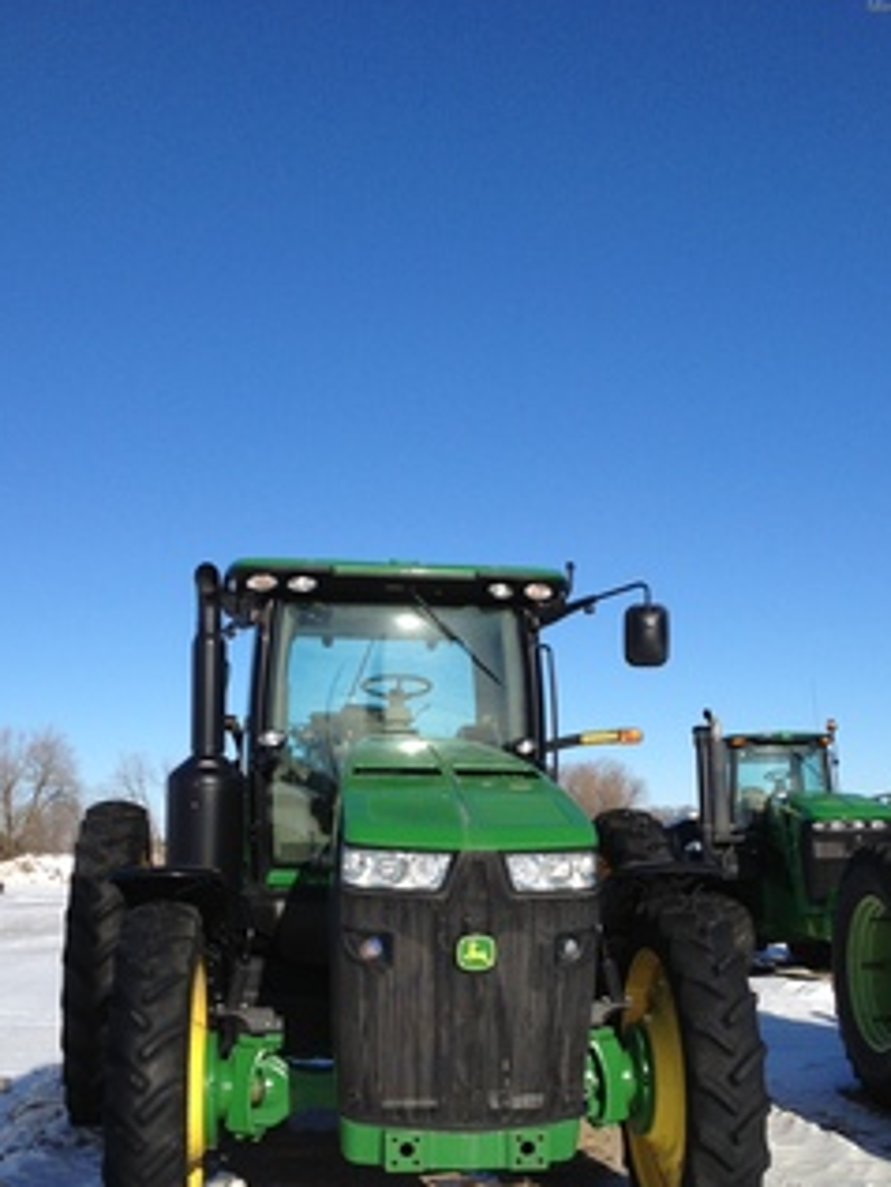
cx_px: 434
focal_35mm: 45
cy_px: 753
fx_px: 1543
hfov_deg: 32.2
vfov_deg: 41.7
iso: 50
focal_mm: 4.28
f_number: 2.4
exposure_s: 1/2513
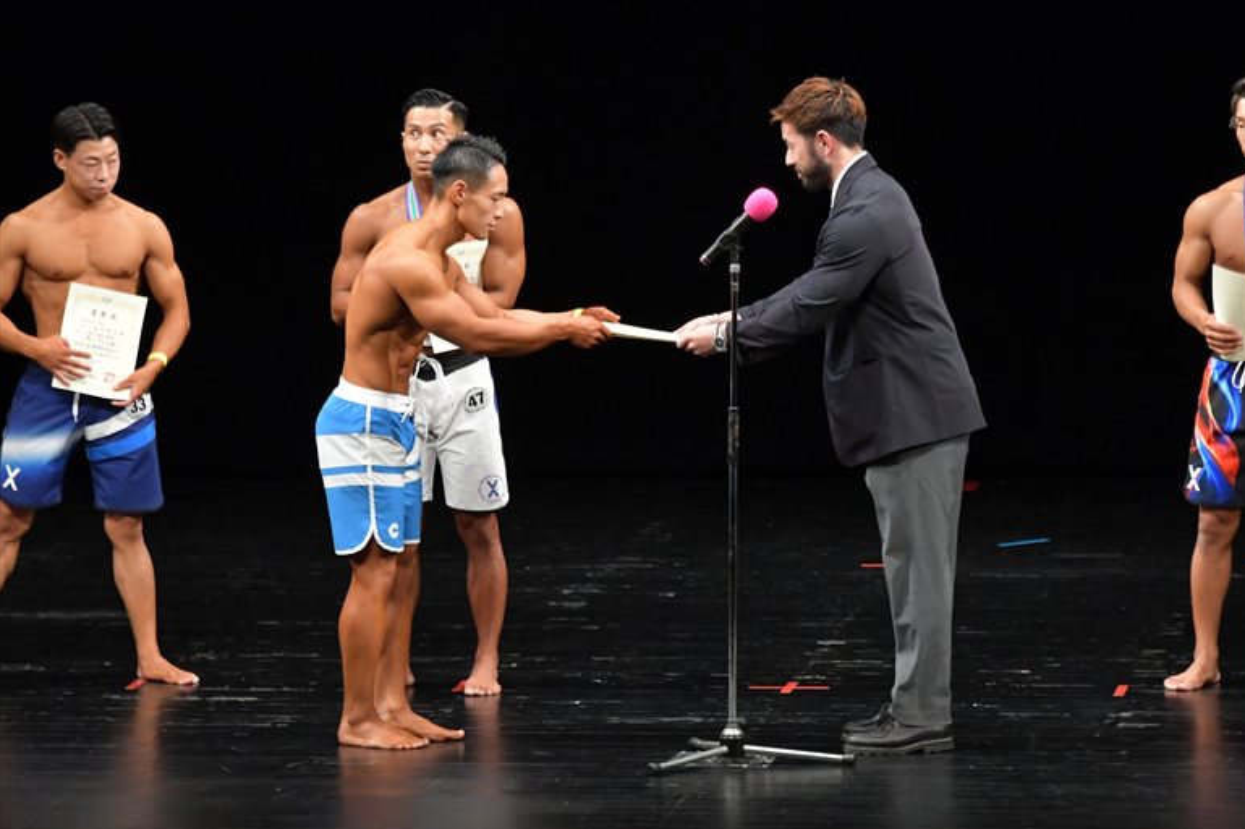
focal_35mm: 257
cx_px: 626
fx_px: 8884
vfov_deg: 5.3
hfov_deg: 8.0
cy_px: 416
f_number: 5.6
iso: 3200
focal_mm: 170
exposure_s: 1/400
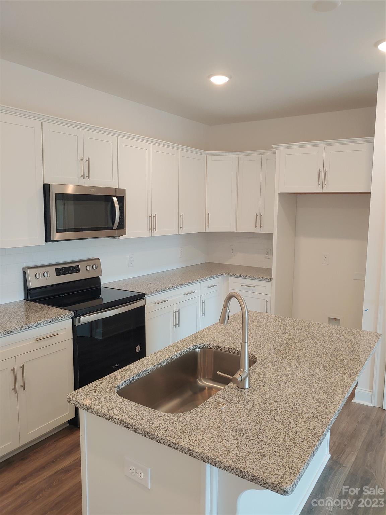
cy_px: 258
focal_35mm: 25
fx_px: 372
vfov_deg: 69.4
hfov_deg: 54.9
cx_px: 193
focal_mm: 4.23
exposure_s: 1/60
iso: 100
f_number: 1.5
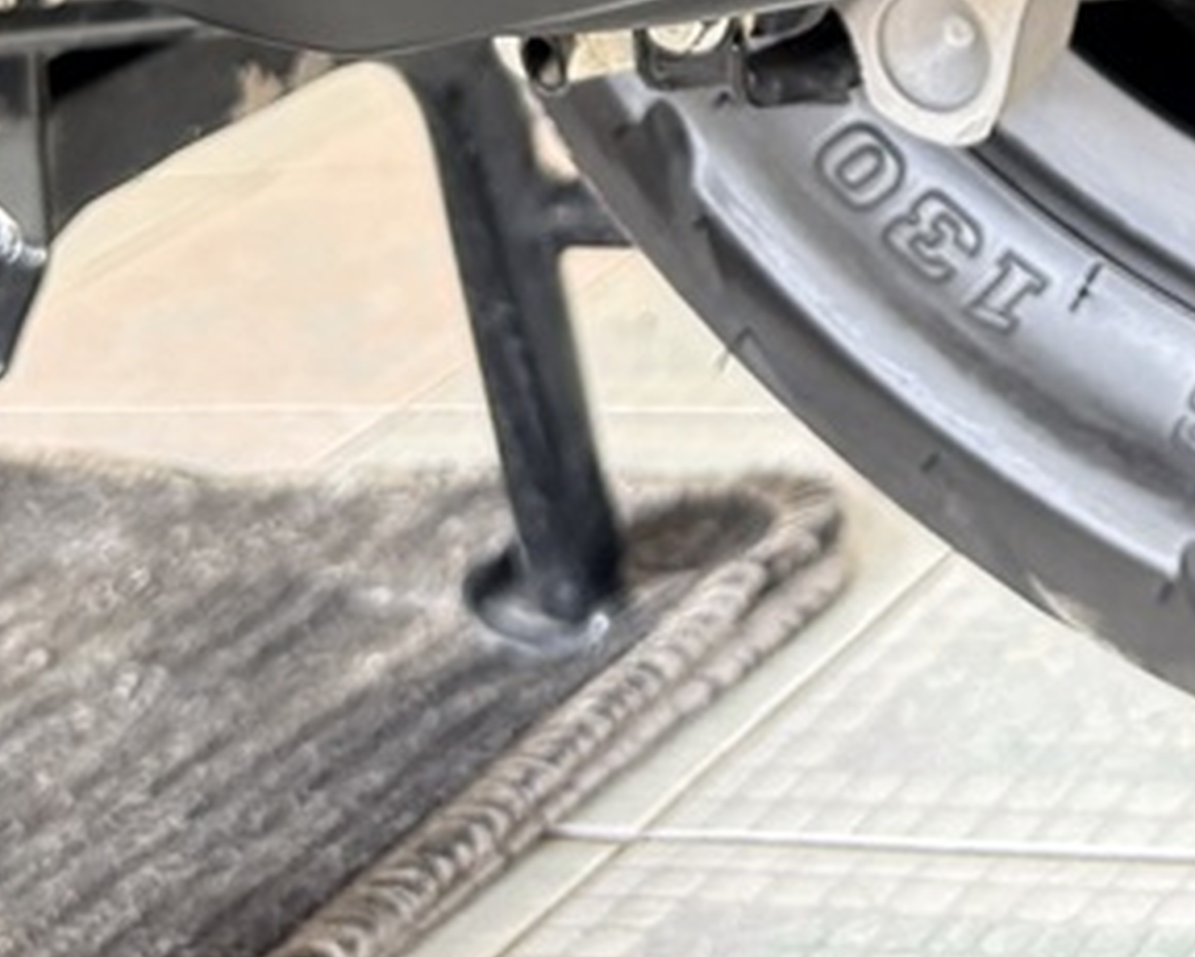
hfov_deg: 16.7
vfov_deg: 12.3
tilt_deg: -2.0
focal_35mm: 113
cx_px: 1141
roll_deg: +10.3
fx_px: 3999
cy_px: -845
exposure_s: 1/60
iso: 160
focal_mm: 5.96
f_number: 1.6
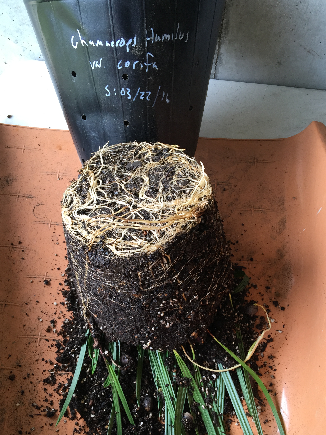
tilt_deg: -65.6
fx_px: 439
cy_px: 257
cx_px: 146
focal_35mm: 35
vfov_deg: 52.3
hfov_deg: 40.6
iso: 50
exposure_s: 1/120
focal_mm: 4.15
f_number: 2.2
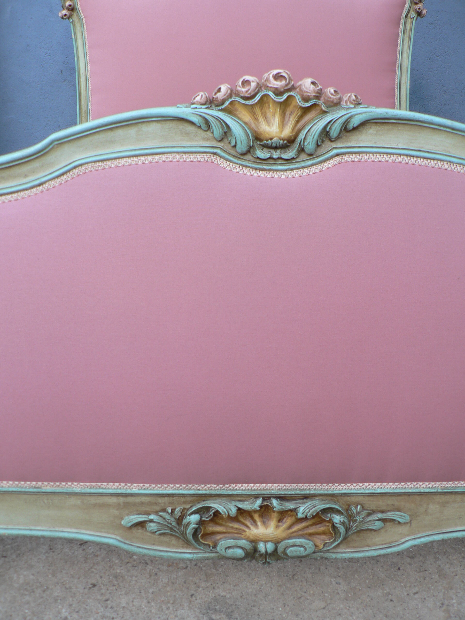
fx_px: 645
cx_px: 232
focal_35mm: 36
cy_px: 310
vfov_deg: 51.4
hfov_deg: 39.7
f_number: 2.8
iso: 80
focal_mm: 6
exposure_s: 1/80
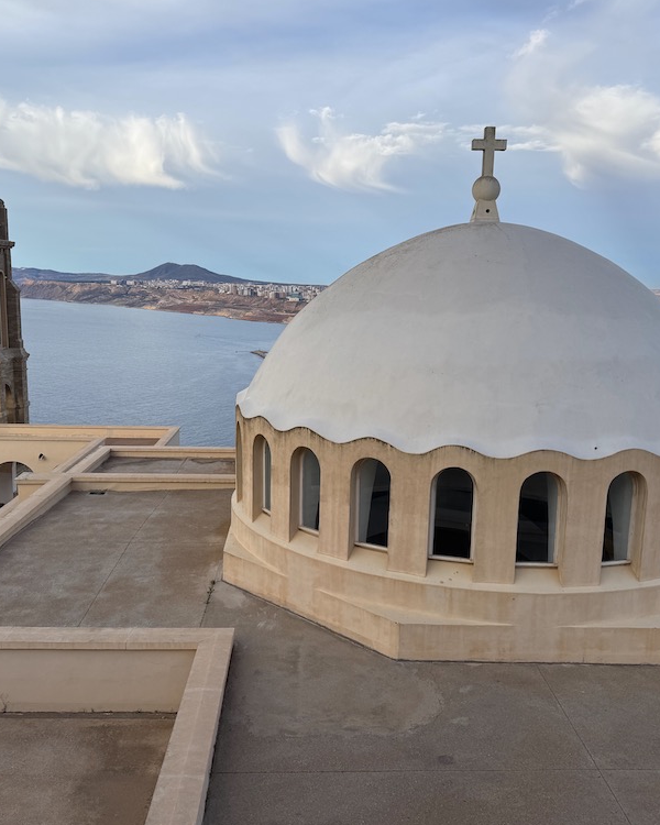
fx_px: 781
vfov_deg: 55.7
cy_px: 417
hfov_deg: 45.8
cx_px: 320
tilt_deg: -9.7
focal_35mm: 32
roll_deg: -1.3
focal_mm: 6.76
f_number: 1.78
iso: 80
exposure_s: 1/2415
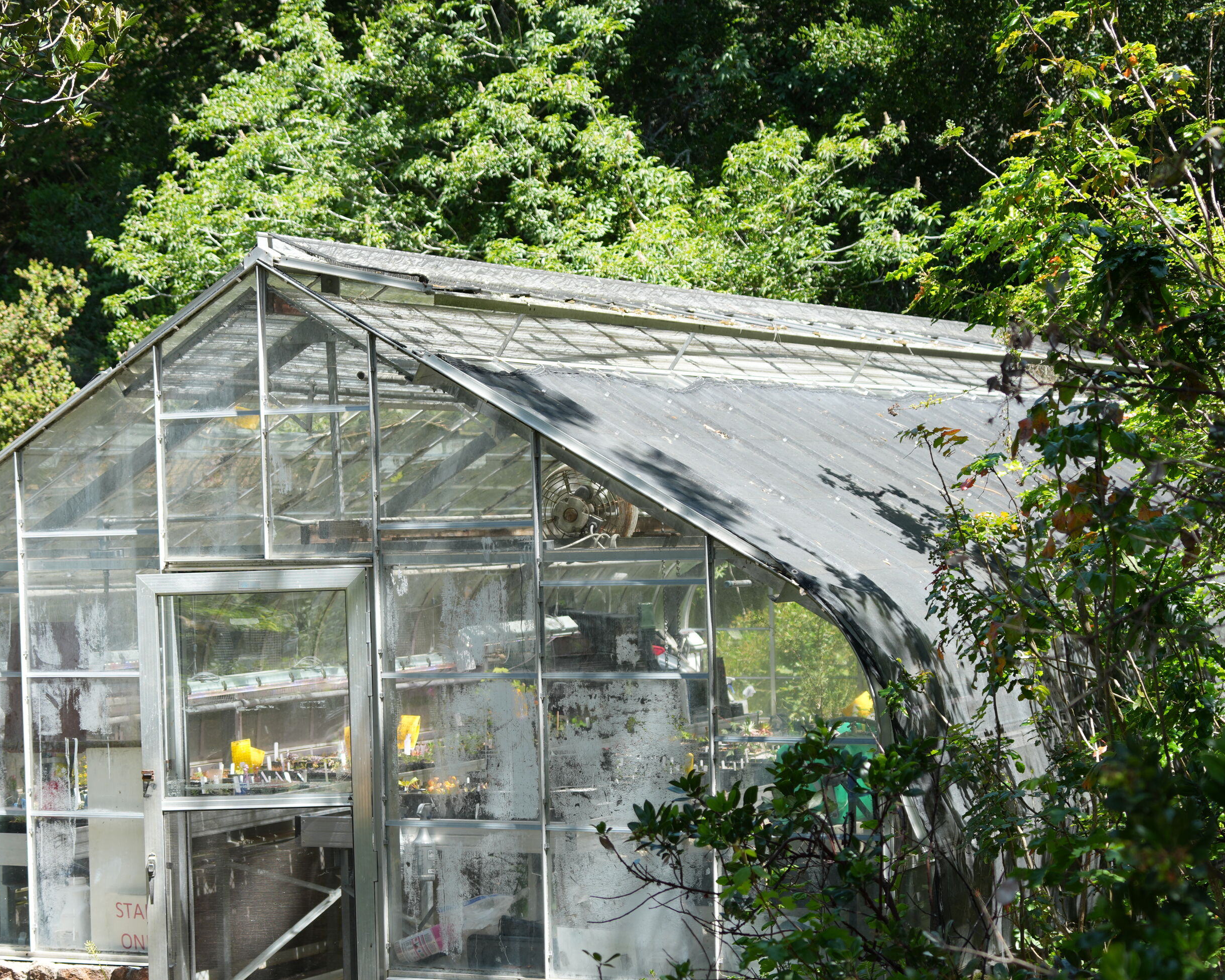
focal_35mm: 83
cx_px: 410
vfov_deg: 18.4
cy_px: 698
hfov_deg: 22.9
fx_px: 3009
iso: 100
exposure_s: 1/125
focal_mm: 50
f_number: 4.5
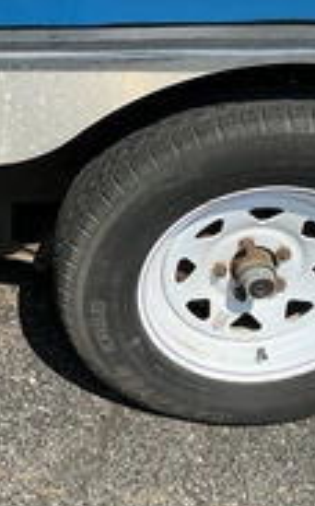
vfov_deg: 31.3
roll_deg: -1.7
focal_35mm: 65
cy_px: 166
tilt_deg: -33.3
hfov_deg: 19.5
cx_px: 11
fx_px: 895
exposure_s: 1/1534
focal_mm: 3
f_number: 1.8
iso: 25
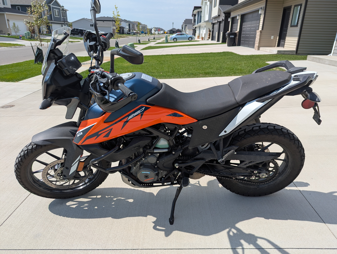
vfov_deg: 56.9
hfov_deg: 71.5
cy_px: 127
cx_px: 168
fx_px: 234
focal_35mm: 24
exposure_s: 1/2463
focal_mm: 6.81
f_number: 1.85
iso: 46
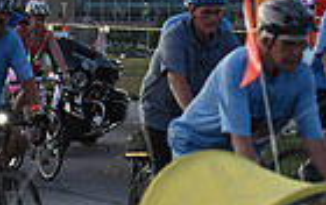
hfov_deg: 9.8
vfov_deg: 6.2
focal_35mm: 211
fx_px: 1878
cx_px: 0
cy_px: 248
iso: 2500
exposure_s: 1/400
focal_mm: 50
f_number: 2.8
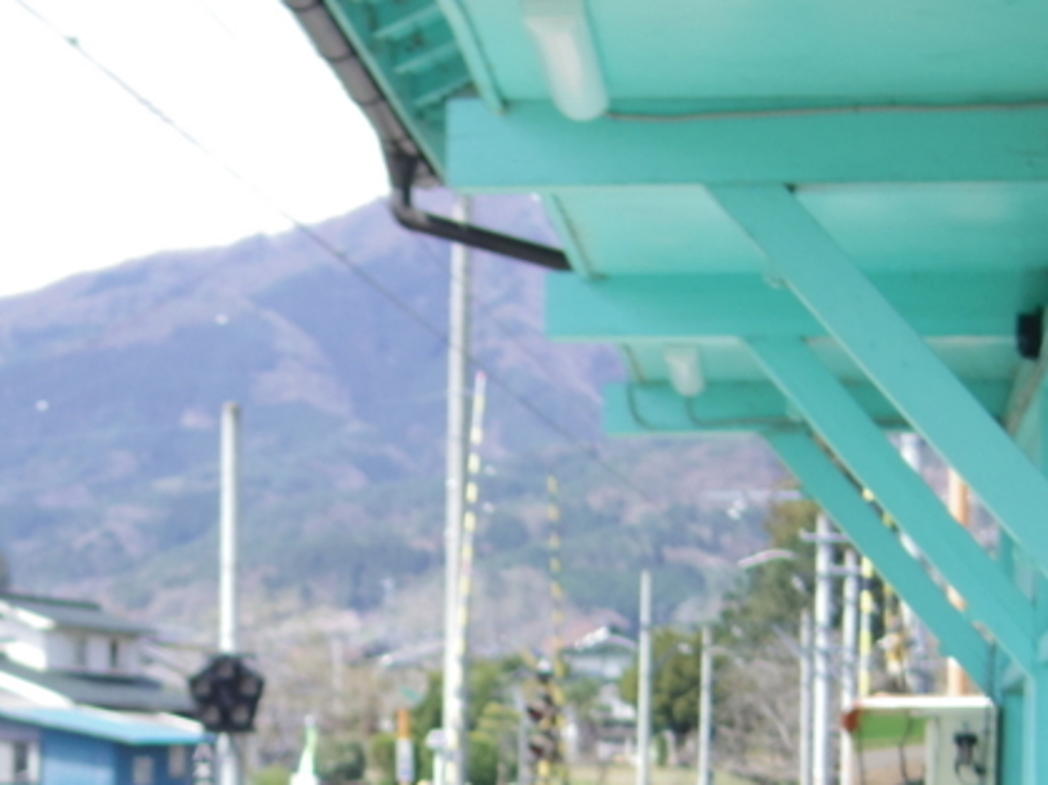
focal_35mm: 115
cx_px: 278
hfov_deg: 17.0
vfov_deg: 12.6
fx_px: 3481
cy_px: 888
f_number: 1.9
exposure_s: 1/2000
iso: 125
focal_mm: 8.5
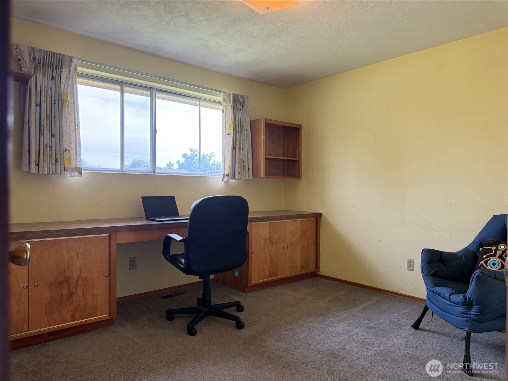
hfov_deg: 71.6
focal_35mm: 24
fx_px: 352
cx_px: 254
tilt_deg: +0.2
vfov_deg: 56.8
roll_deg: -0.6
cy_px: 190
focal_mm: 6.76
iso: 160
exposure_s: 1/172
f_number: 1.78
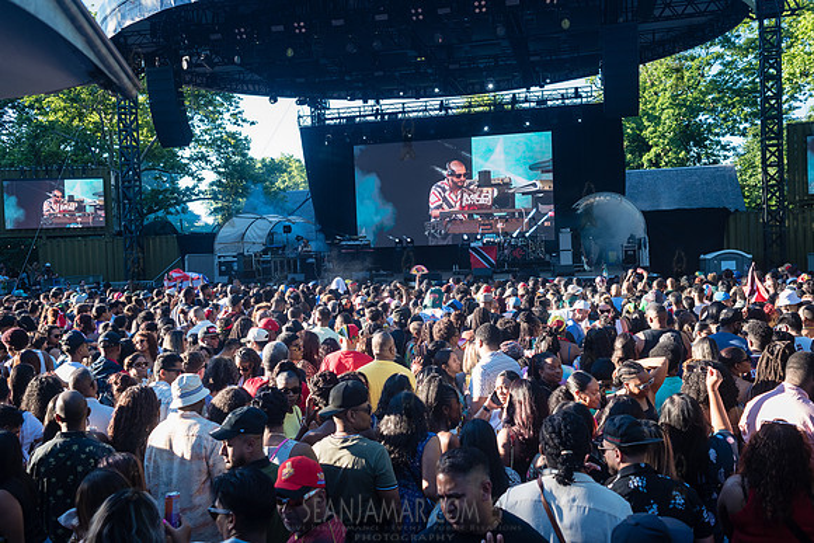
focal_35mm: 35
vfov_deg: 37.9
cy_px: 272
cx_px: 407
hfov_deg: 54.4
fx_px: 792
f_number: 4
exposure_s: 1/800
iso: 1000
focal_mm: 35
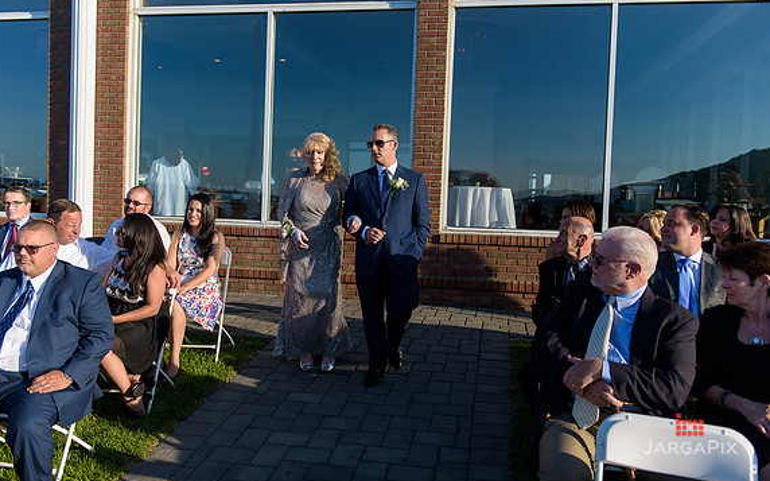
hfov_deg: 62.9
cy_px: 223
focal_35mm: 30
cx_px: 381
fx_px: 629
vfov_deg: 41.8
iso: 200
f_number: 3.2
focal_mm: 29
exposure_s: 1/1600
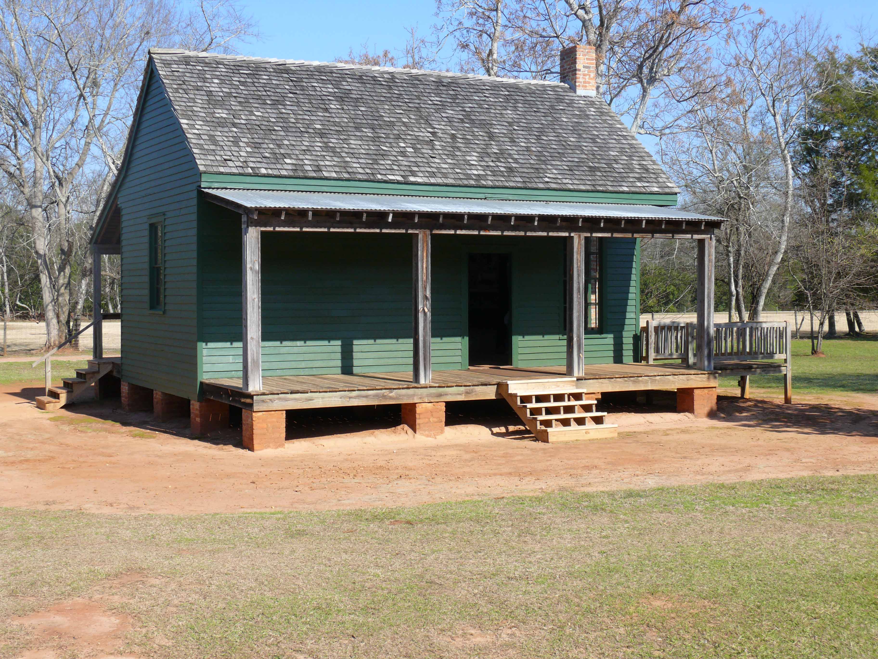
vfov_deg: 30.3
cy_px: 330
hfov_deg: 39.7
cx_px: 439
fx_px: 1217
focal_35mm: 48
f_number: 5.6
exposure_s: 1/320
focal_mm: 10.2
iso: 100
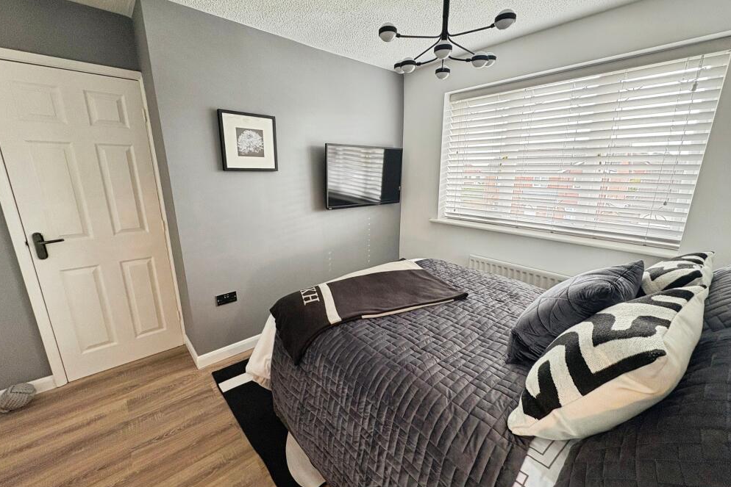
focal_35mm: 15
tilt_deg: -14.2
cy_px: 247
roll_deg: -0.1
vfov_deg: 77.3
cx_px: 370
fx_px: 305
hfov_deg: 100.4
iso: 160
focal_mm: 2.22
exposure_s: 1/100
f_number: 2.2
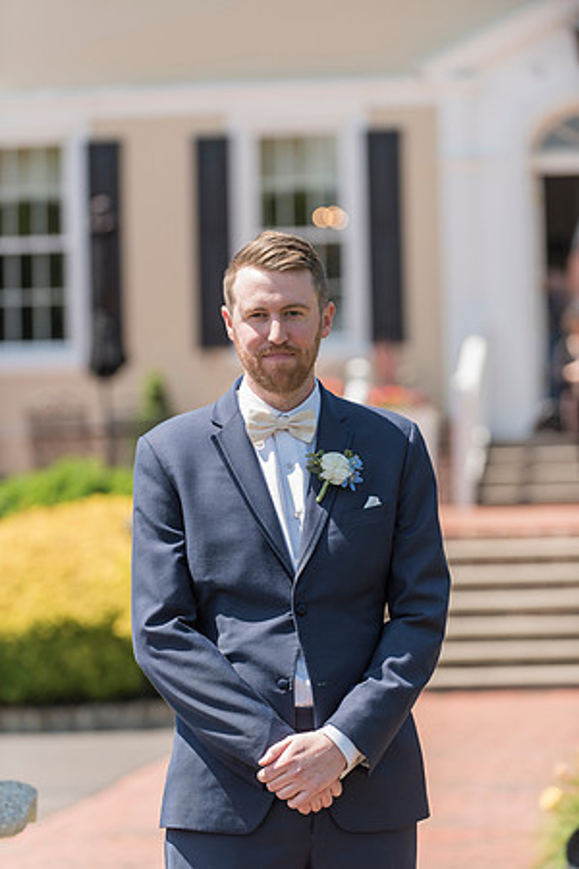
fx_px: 3377
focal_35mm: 140
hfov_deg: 9.8
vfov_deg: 14.7
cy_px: 434
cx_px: 290
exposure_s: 1/1000
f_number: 3.5
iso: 200
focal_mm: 140
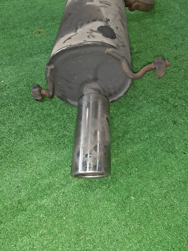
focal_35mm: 26
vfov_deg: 67.3
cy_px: 126
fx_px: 188
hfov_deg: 53.1
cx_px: 94
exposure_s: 1/50
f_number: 1.7
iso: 188
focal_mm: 3.93
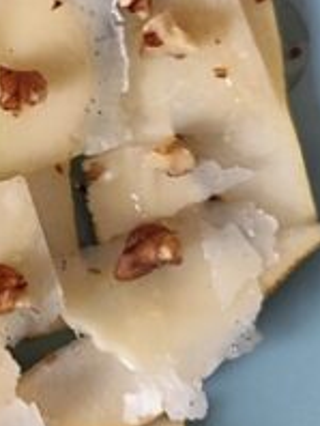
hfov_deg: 15.0
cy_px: 80
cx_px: -239
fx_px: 1070
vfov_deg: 22.2
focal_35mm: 87
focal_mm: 6.14
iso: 800
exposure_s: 1/100
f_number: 1.65
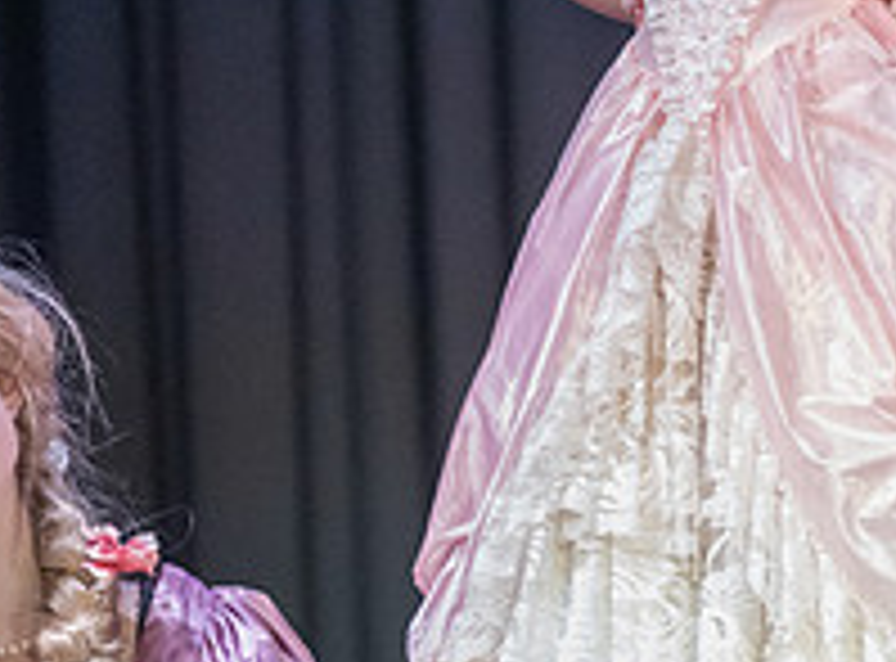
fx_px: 18175
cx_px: 641
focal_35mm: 706
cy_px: -82
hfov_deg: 2.8
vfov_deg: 2.1
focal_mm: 200
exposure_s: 1/400
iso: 7200
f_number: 2.8
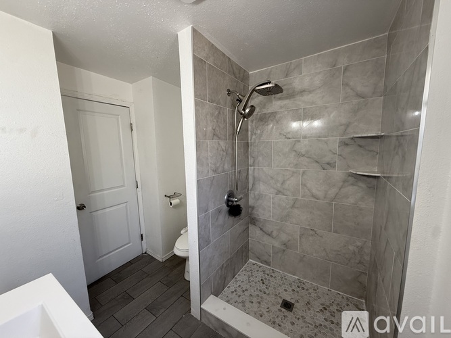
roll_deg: +1.3
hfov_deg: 102.1
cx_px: 226
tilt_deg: -7.3
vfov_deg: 85.7
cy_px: 169
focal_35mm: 14
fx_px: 182
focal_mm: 2.22
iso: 125
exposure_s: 1/120
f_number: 2.2
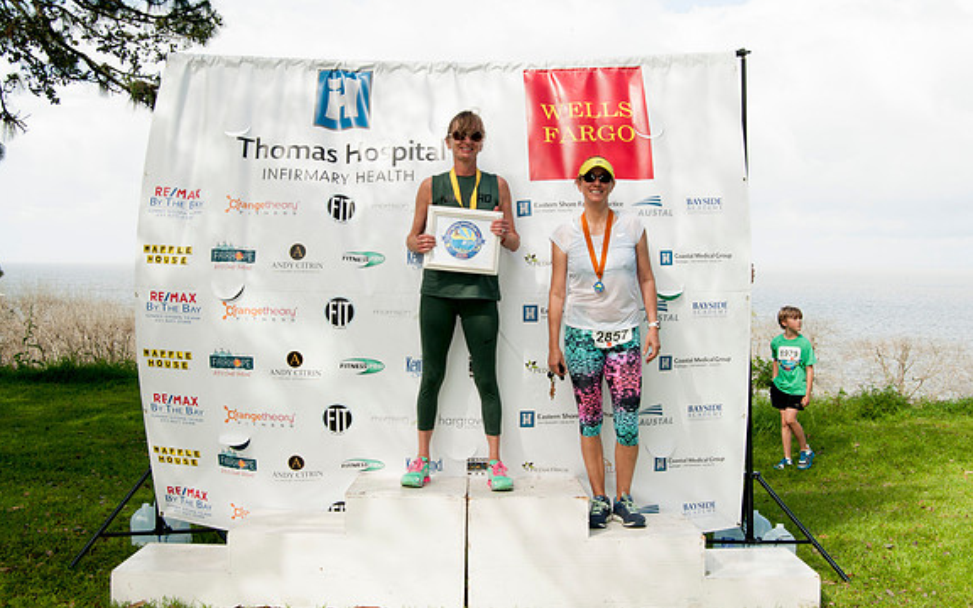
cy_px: 298
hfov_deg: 49.3
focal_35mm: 40
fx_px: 1061
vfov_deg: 32.0
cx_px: 485
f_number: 9
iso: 250
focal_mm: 26
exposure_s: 1/200
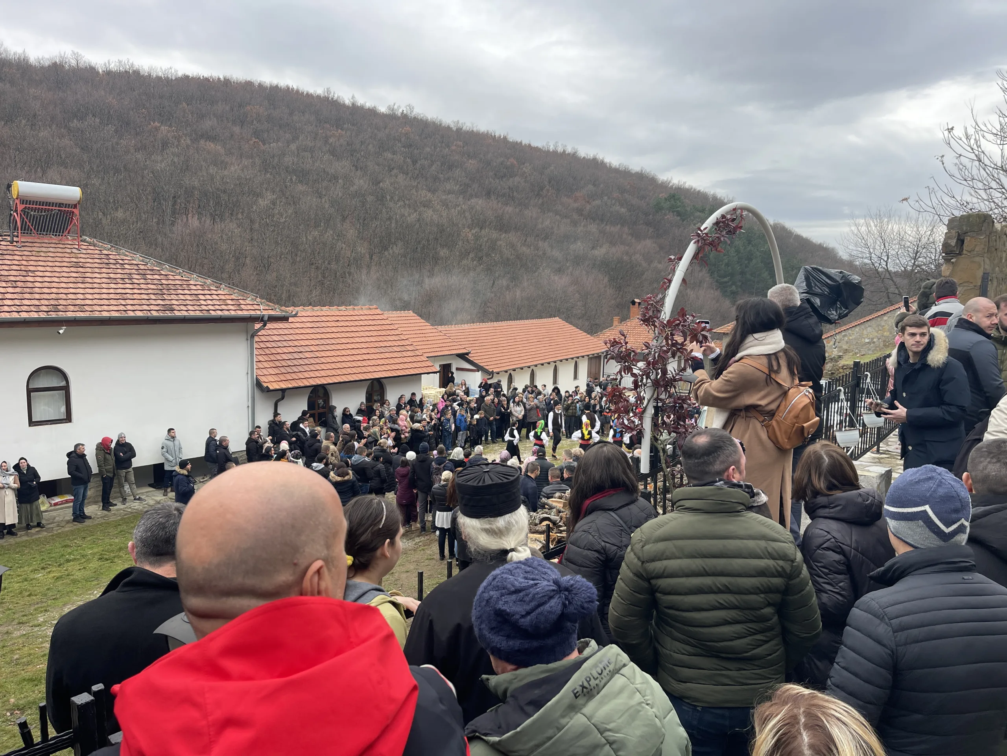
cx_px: 504
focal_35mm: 25
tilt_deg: -8.8
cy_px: 378
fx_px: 727
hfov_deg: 69.4
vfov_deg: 54.9
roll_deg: -0.8
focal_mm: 5.1
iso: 32
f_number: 1.6
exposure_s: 1/492
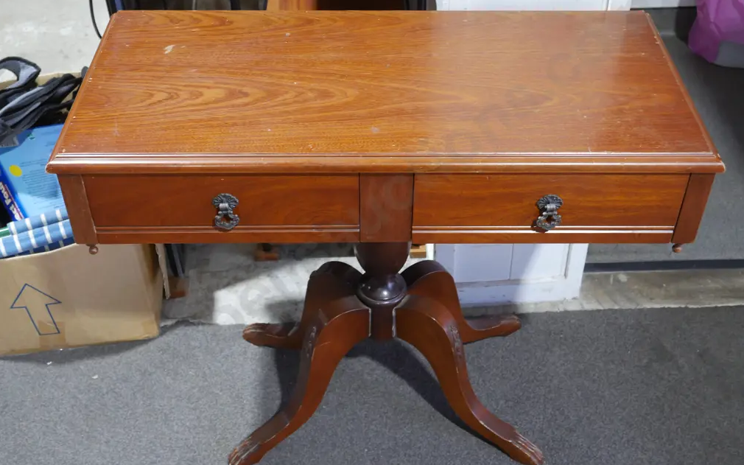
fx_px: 872
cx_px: 374
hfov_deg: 46.2
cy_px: 211
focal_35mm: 43
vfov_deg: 29.8
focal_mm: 20
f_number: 4.5
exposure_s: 1/60
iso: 800
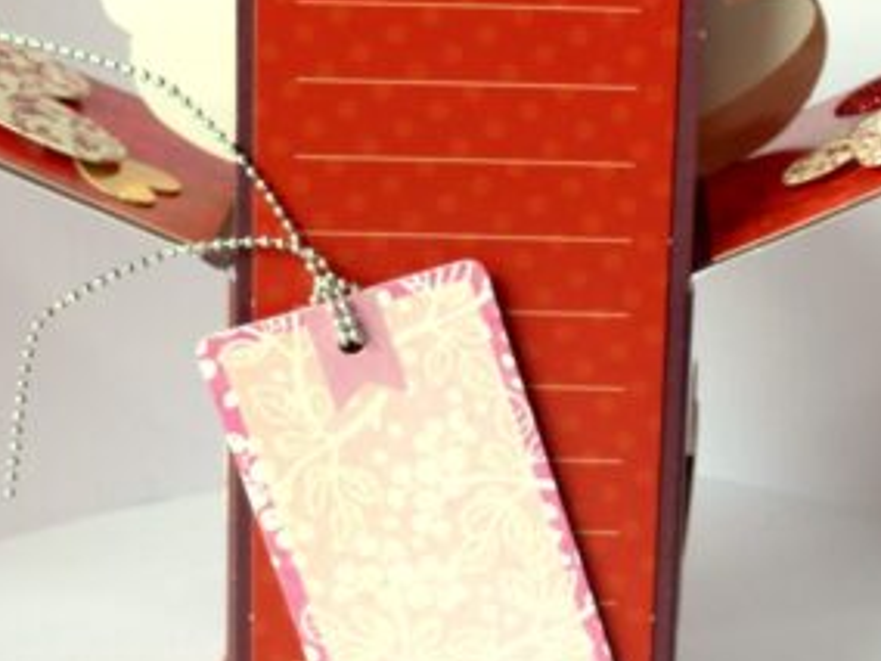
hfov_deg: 17.3
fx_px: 2901
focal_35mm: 114
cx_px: 450
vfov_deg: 13.0
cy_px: 236
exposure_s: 1/125
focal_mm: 9.8
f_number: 2.8
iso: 100
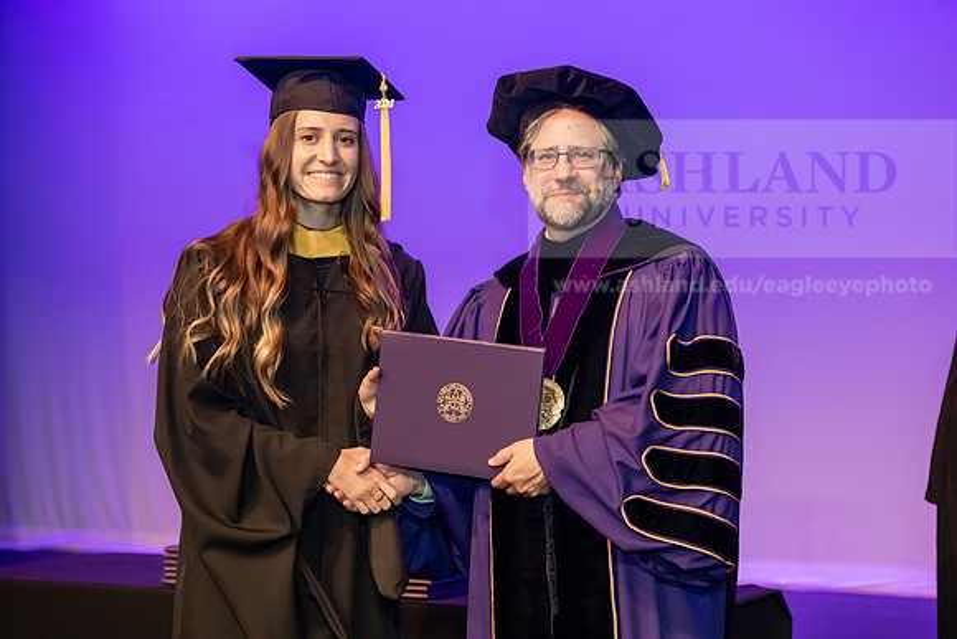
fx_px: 2446
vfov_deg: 14.9
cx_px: 478
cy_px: 320
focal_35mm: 92
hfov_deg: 22.1
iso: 3200
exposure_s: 1/200
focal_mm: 92
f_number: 4
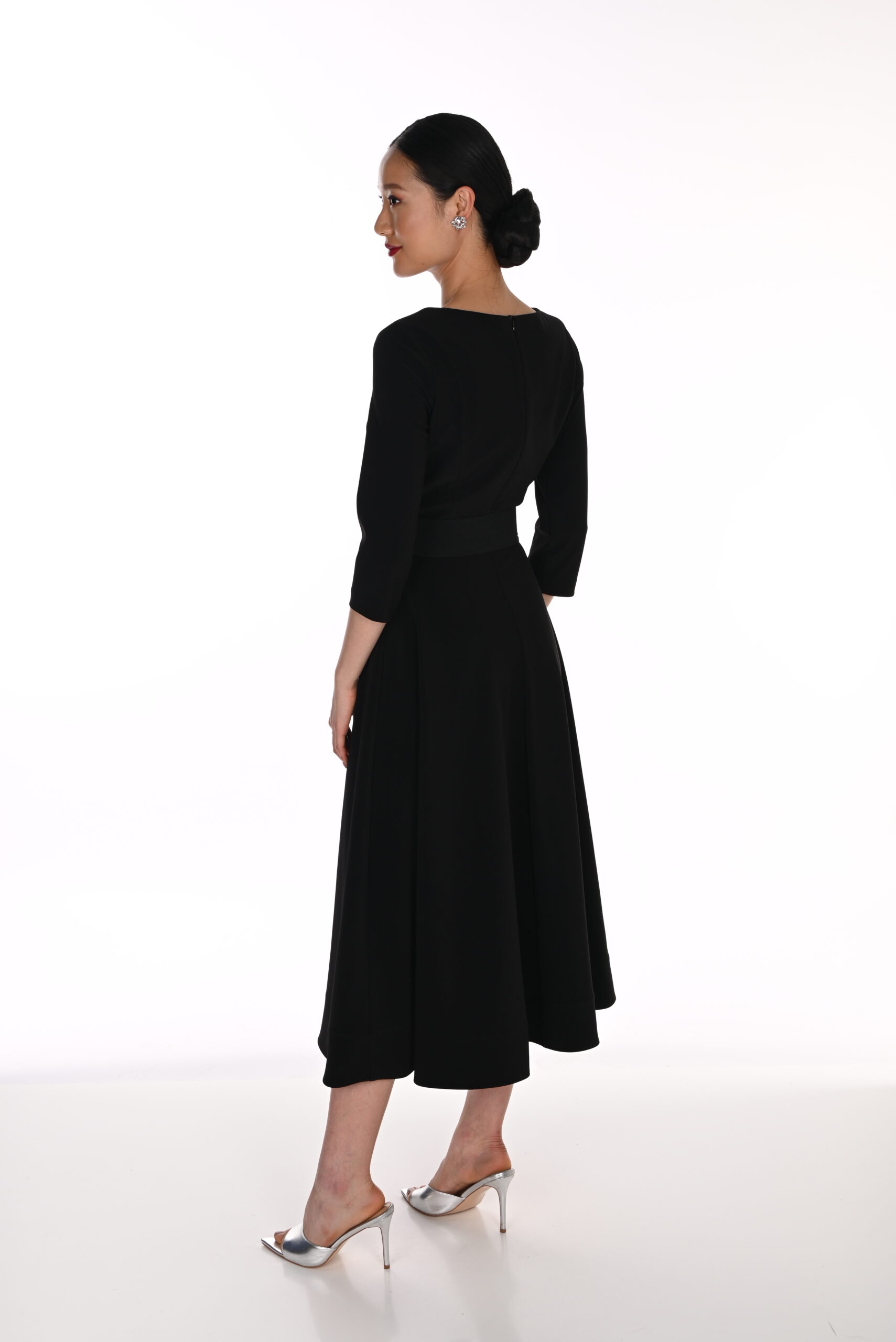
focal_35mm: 46
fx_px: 1716
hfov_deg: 29.3
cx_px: 448
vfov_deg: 42.7
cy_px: 671
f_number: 9
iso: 100
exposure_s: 1/125
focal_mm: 46
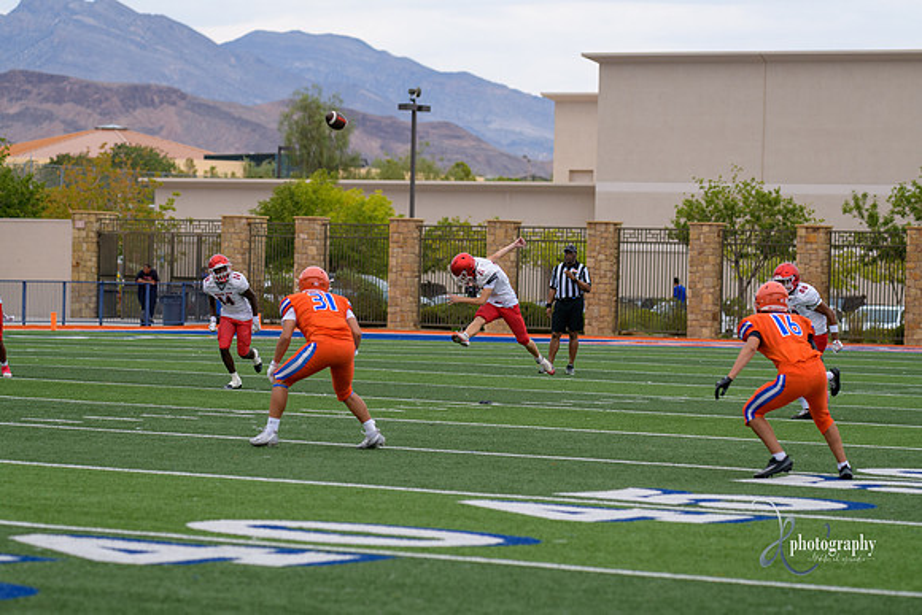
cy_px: 308
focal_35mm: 140
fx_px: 3586
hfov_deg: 14.7
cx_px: 461
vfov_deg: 9.8
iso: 360
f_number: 3.5
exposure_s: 1/1000
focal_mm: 140
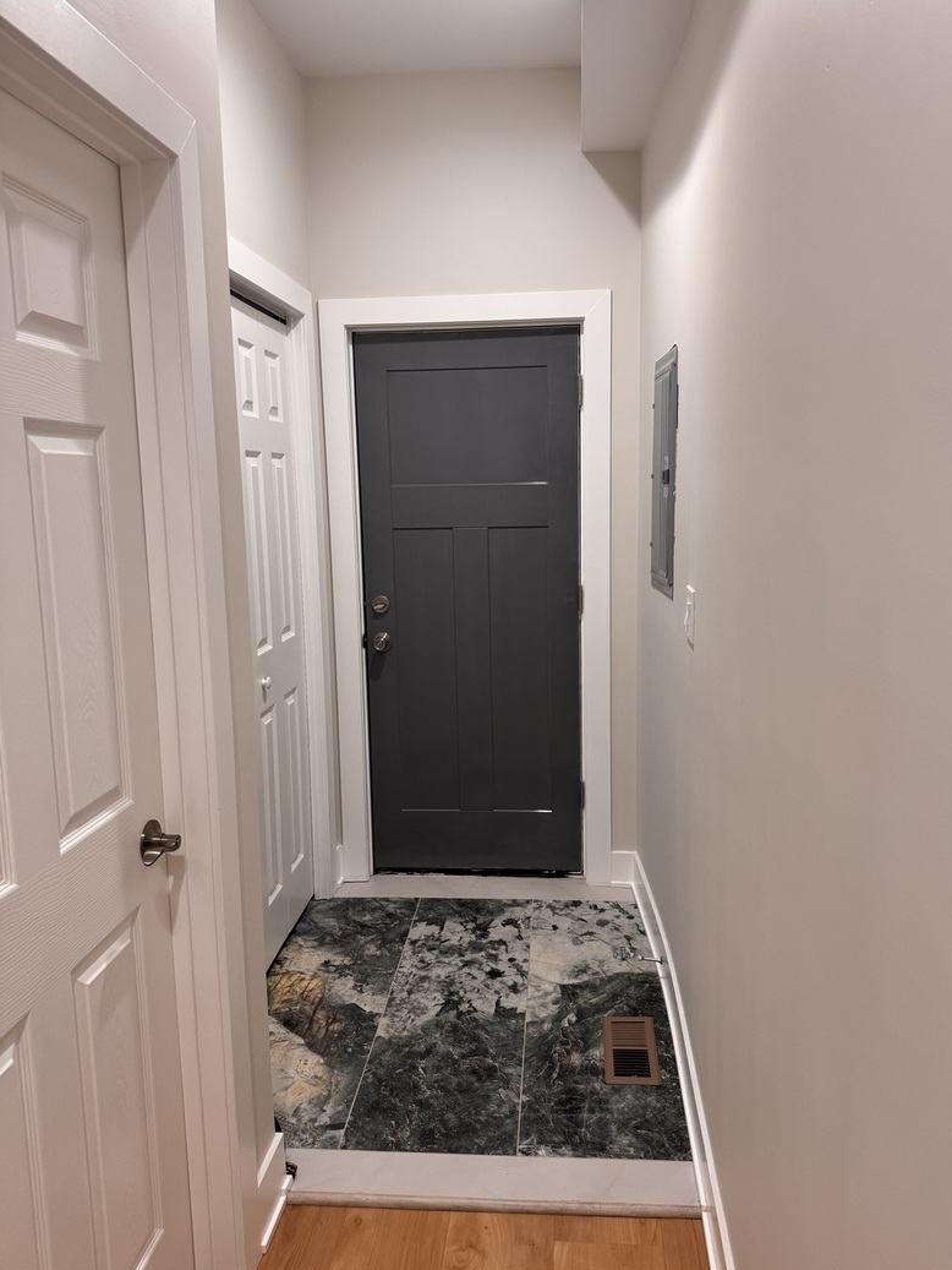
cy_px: 612
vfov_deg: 69.4
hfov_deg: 54.9
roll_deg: +2.0
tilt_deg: -8.9
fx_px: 917
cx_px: 494
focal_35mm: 25
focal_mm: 6.76
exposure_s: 1/60
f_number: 1.78
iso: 125
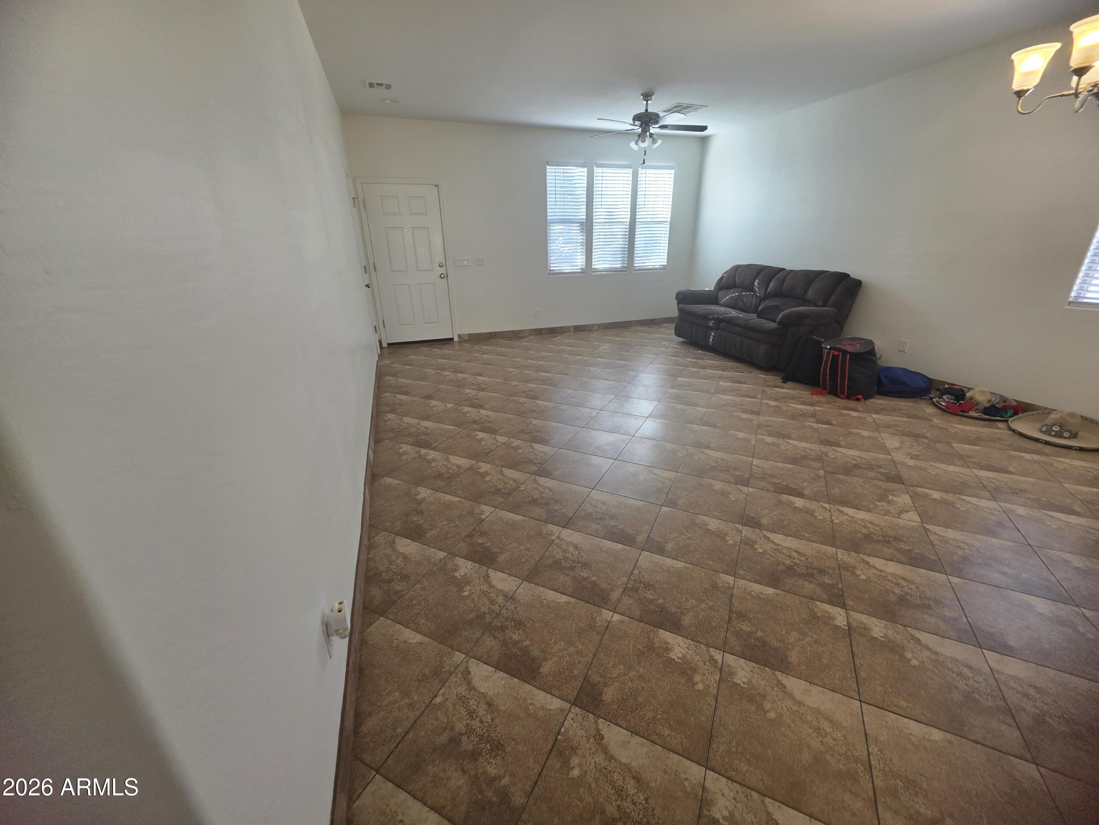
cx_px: 550
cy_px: 412
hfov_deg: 106.2
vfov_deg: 89.9
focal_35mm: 13
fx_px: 413
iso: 80
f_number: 1.9
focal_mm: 2.2
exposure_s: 1/120
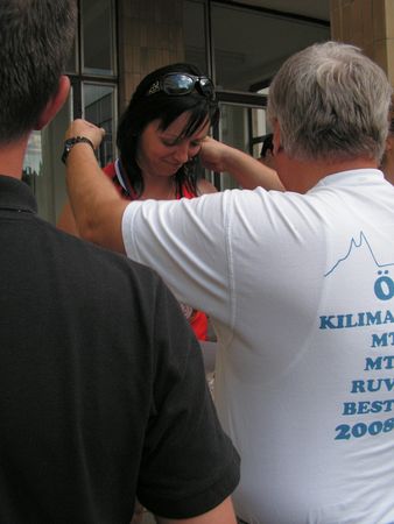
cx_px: 197
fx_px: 546
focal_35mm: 36
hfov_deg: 39.7
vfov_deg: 51.3
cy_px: 262
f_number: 3.2
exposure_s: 1/160
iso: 50
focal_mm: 6
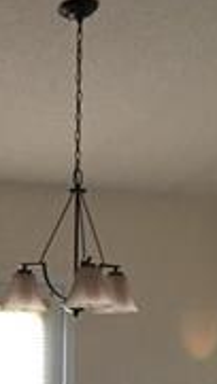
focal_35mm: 134
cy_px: 670
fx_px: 1369
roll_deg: -0.9
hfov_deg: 9.0
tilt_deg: -11.0
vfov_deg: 14.3
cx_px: -2
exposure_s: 1/30
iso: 125
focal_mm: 4.15
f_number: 2.2
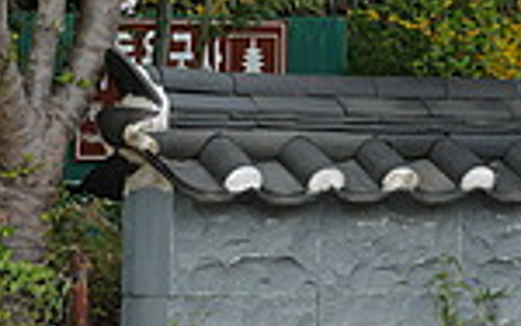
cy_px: -224
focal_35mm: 265
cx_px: 1018
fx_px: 3766
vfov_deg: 4.9
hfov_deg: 7.6
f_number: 2.8
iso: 100
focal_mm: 50
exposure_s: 1/40
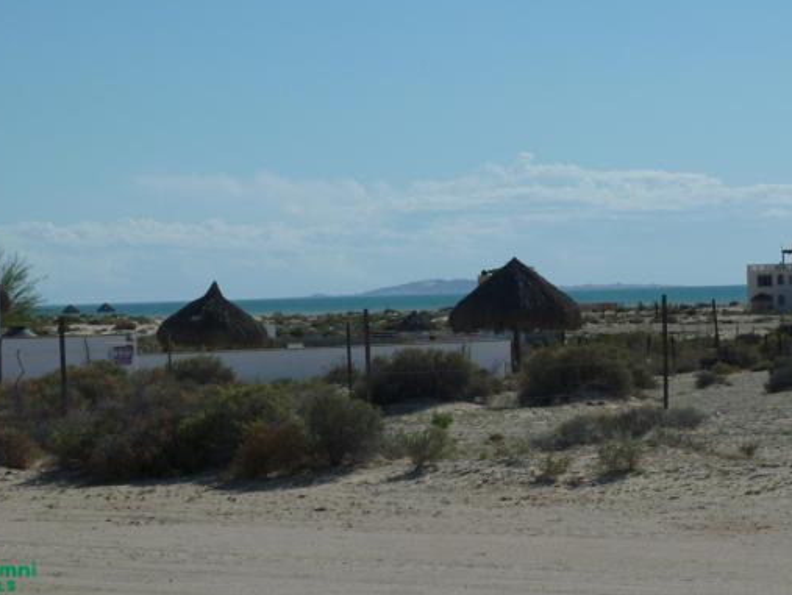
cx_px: 405
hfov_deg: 14.1
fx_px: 3205
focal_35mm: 140
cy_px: 234
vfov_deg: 10.6
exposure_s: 1/1000
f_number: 5.6
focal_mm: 18.2
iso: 80
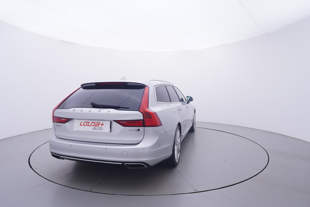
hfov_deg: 77.3
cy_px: 104
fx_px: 194
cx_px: 155
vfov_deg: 56.2
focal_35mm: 22
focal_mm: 15
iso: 200
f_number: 5
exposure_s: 1/80
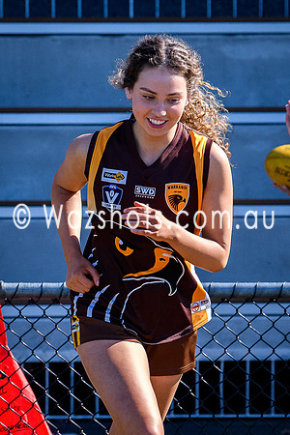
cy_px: 242
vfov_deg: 3.2
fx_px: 7674
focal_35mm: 635
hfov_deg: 2.2
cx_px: 145
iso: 800
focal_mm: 170
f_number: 5.6
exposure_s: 1/1600
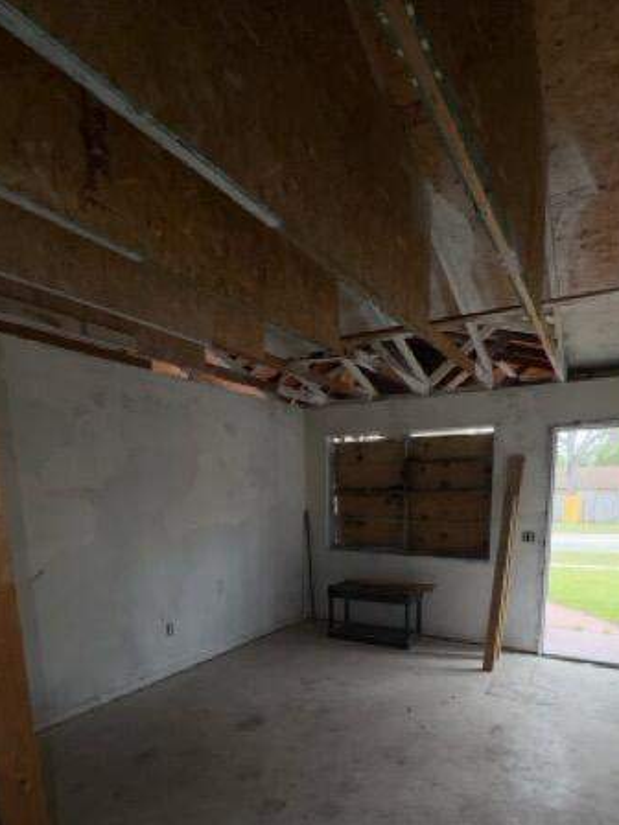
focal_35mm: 20
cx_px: 345
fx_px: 477
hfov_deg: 65.8
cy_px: 575
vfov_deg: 78.0
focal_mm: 2.22
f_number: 2.2
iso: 32
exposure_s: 1/94
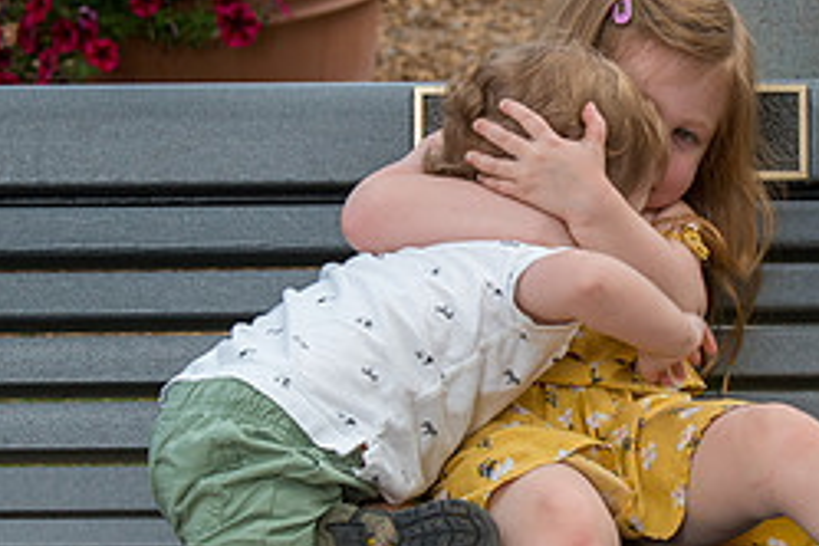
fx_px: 5915
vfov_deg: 5.3
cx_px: 649
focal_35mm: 260
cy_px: 284
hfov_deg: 7.9
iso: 400
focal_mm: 86
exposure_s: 1/250
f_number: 8
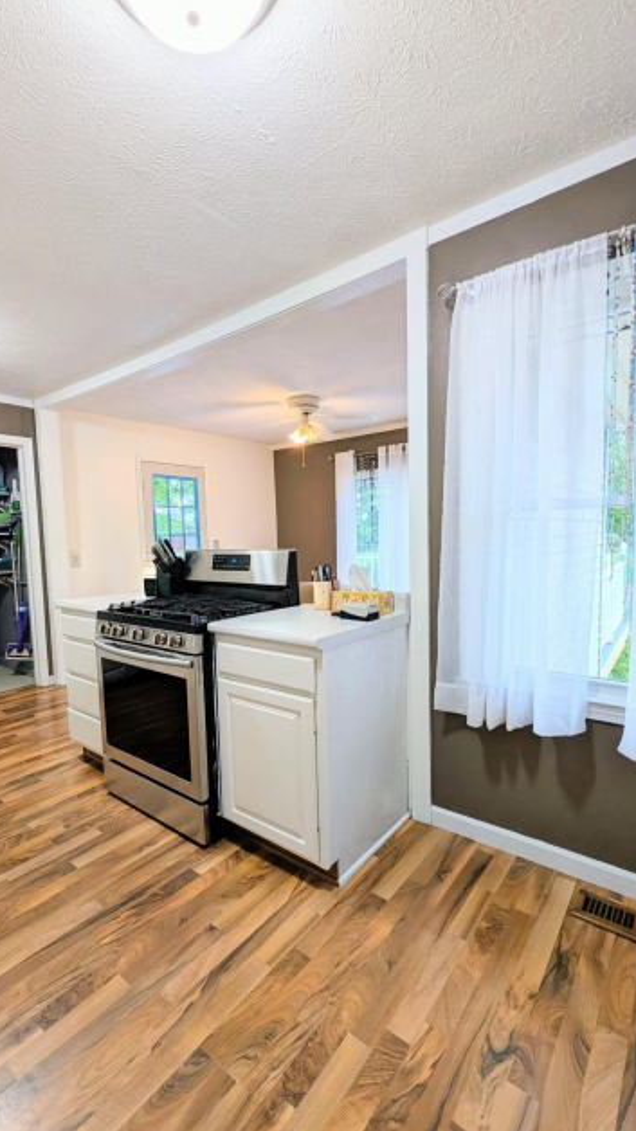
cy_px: 580
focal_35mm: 15
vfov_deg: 103.0
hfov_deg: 70.4
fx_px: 450
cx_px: 297
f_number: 2.2
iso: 47
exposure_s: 1/24
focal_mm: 1.95
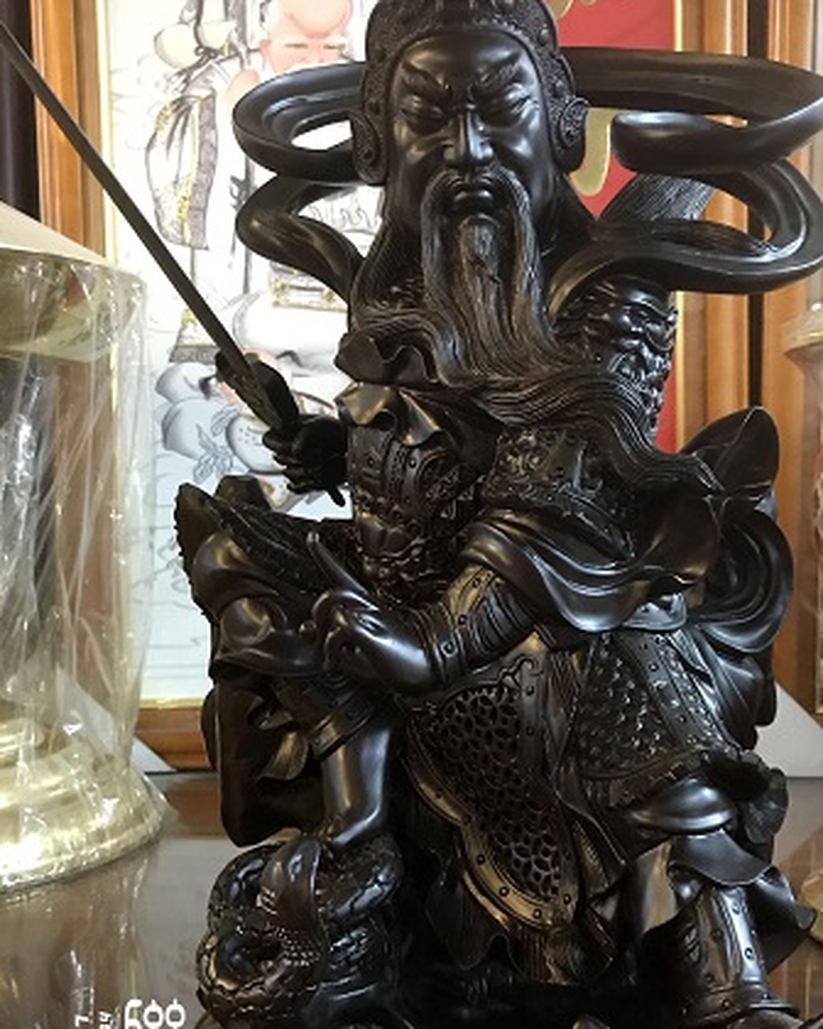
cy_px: 610
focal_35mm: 39
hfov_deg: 38.2
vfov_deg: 46.6
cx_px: 443
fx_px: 1187
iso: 100
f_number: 1.8
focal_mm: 3.99
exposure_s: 1/6
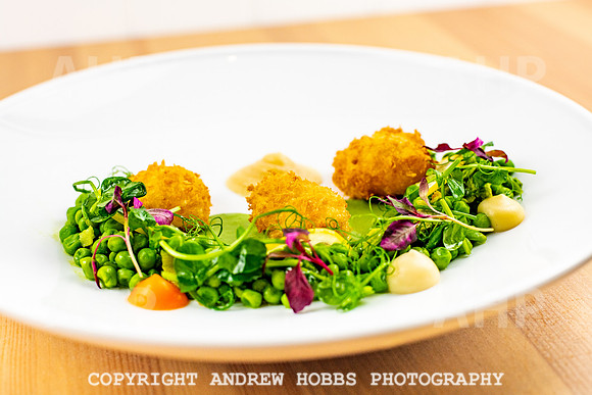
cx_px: 296
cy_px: 198
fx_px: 822
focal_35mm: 50
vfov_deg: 27.0
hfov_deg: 39.6
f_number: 5.6
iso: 400
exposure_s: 1/500
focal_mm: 50
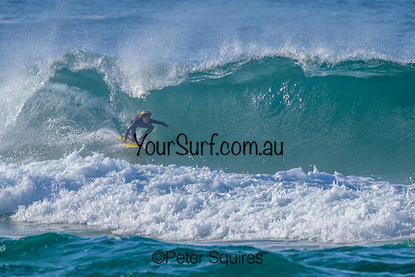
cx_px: 195
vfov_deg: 1.3
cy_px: 91
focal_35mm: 1096
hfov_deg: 1.9
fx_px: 12634
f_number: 11
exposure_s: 1/2000
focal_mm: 800
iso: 720
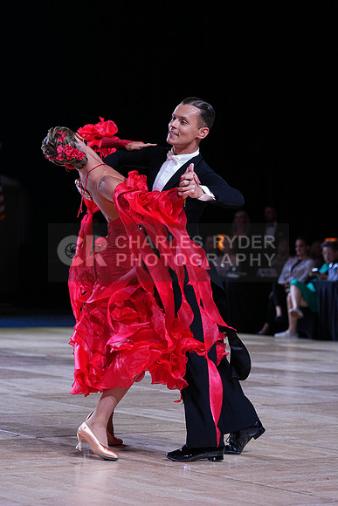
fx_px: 1576
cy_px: 253
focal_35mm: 112
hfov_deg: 12.2
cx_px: 169
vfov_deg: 18.3
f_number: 4
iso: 1250
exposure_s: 1/500
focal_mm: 112
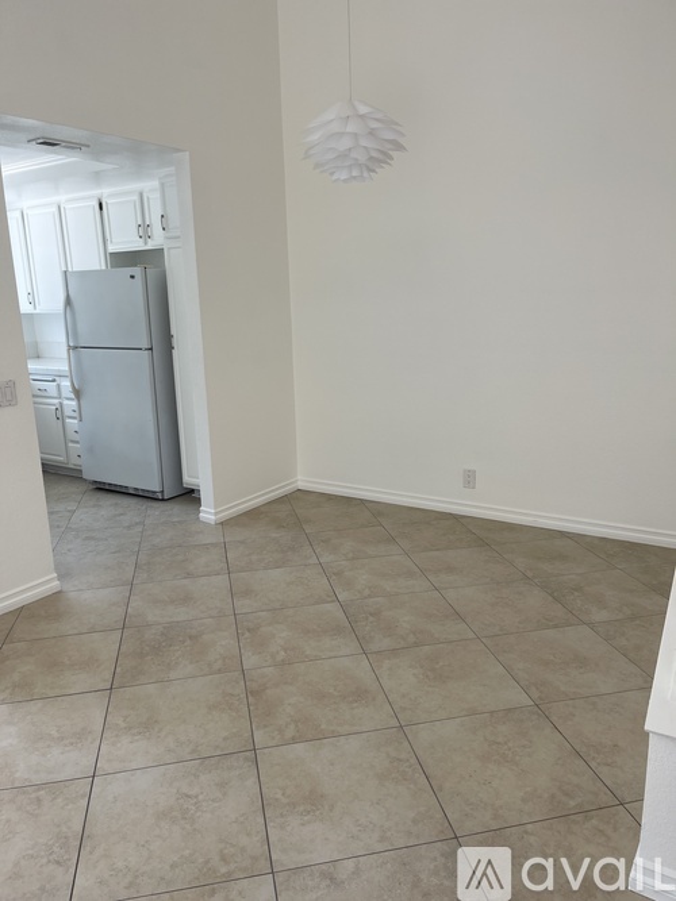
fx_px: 651
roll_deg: +0.2
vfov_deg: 69.4
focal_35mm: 25
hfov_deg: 54.9
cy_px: 450
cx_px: 338
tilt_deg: -14.1
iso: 32
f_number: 1.6
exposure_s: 1/129
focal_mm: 5.1
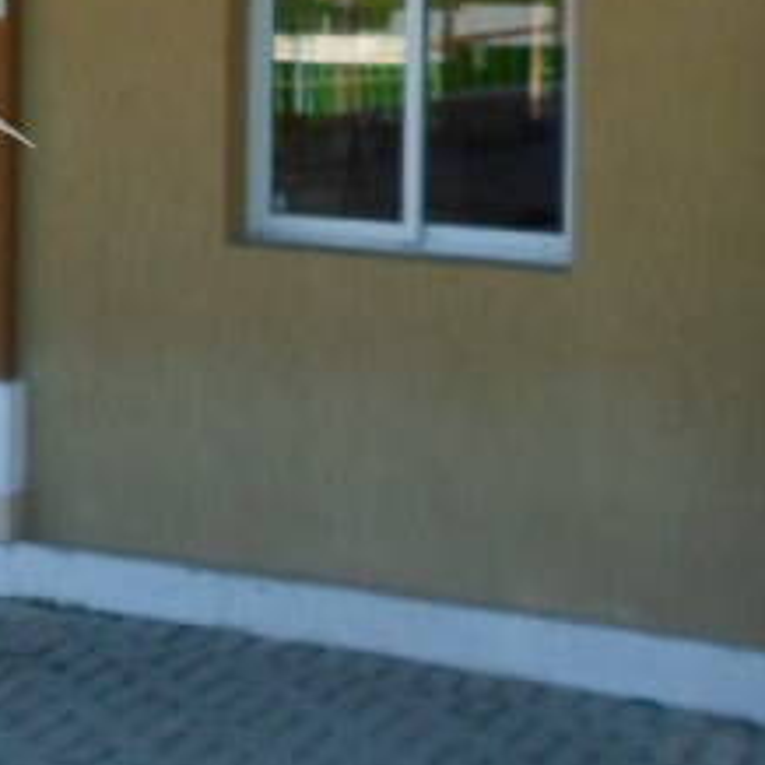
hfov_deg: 15.4
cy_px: -77
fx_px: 2600
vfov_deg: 16.2
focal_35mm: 104
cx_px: -411
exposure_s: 1/750
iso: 80
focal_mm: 4.5
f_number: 2.5
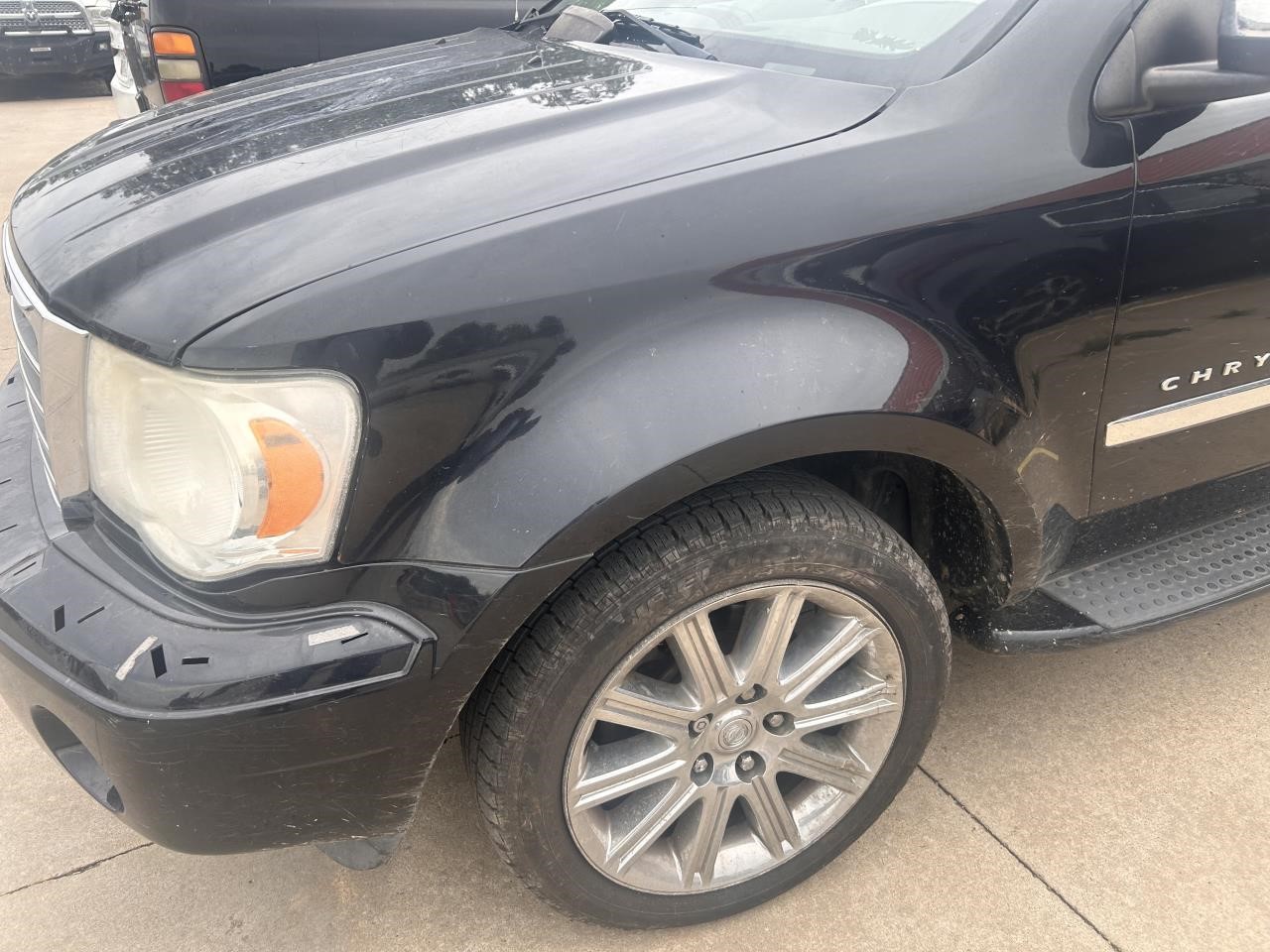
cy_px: 476
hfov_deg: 67.3
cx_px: 635
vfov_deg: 53.1
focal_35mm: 26
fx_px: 954
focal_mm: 5.7
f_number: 1.5
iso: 50
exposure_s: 1/827
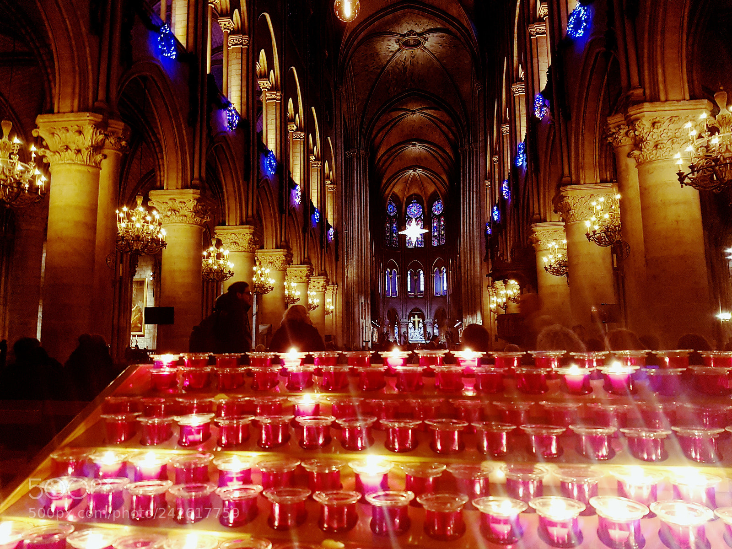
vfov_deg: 53.1
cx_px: 366
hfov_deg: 67.3
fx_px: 550
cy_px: 274
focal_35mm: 26
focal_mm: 4.2
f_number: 1.7
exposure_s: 1/10
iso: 200
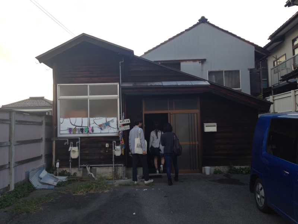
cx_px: 149
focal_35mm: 33
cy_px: 112
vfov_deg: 42.9
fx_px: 284
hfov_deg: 55.4
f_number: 2.4
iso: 50
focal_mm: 4.12
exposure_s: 1/157
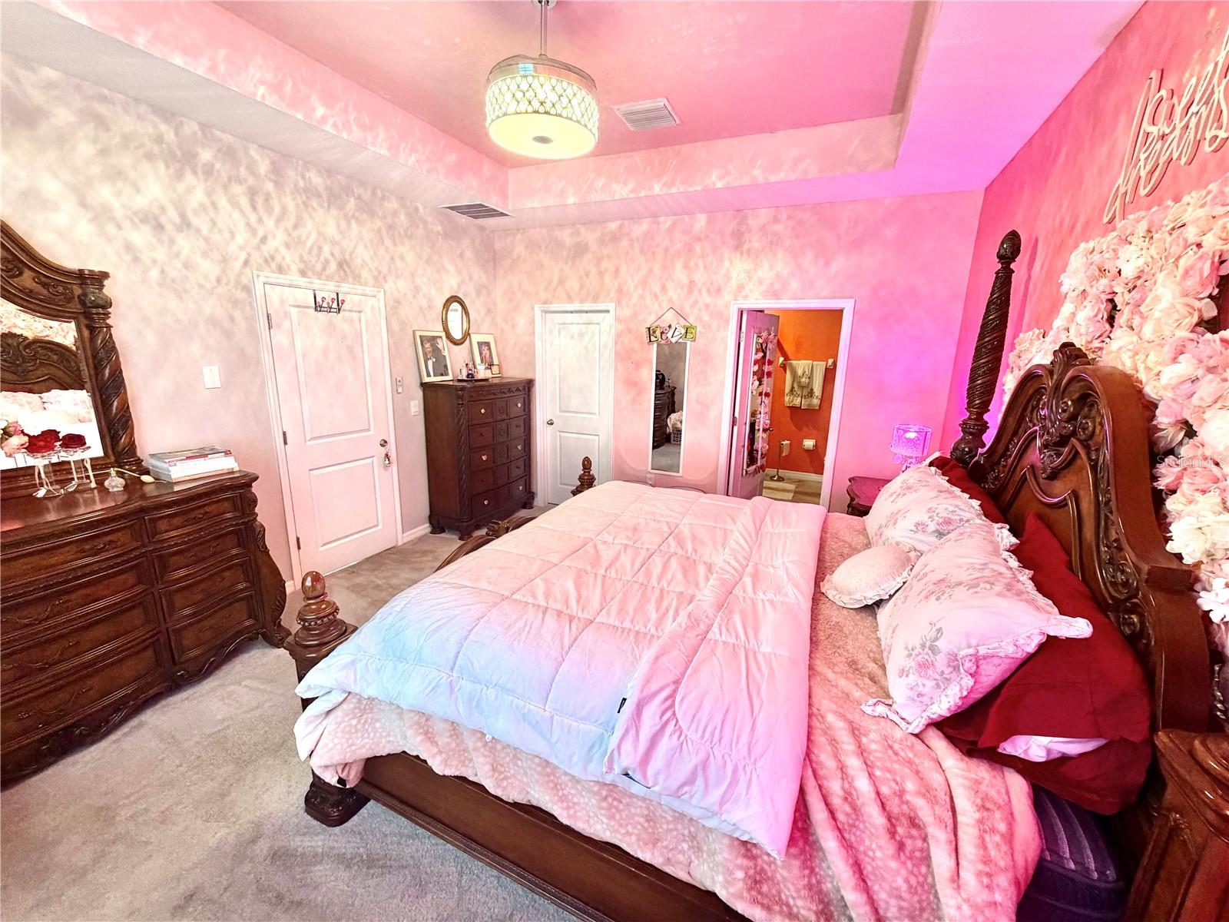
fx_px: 497
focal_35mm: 14
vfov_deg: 85.7
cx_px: 614
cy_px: 461
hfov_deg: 102.1
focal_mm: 2.22
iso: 250
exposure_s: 1/60
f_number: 2.2
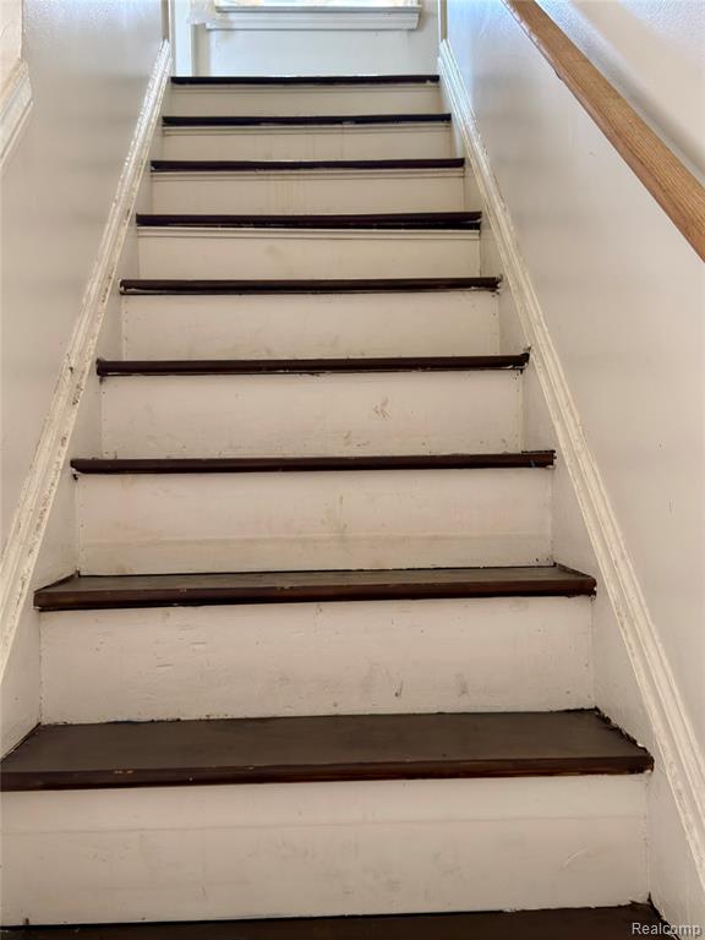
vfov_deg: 52.6
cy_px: 470
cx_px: 352
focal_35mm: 35
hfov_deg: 40.7
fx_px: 950
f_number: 1.78
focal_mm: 6.76
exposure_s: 1/60
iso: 200
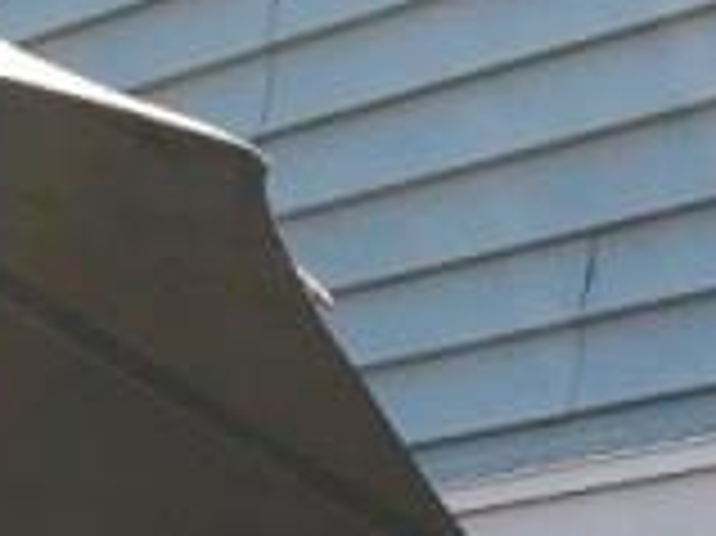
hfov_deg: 10.4
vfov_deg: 7.0
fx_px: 3865
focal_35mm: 187
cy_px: 1698
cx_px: -207
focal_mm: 4.15
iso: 25
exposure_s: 1/334
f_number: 2.2
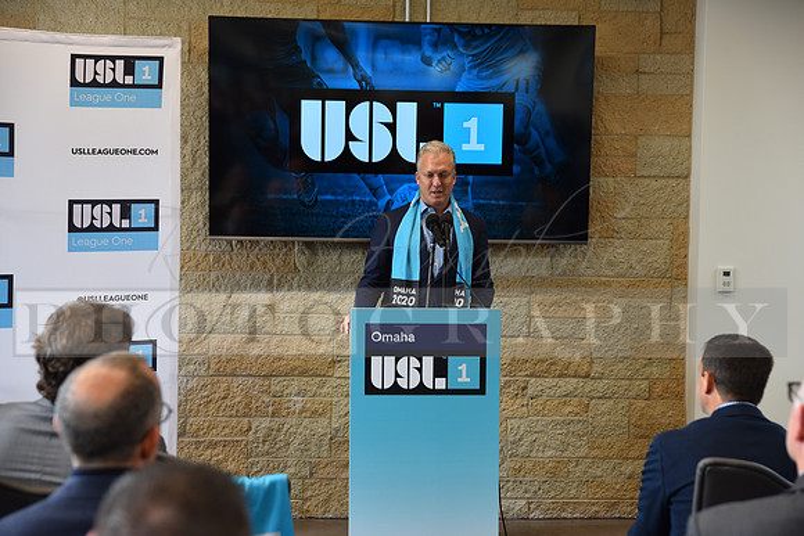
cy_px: 268
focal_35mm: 56
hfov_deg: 35.6
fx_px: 1251
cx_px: 402
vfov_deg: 24.2
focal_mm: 56
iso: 400
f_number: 3.2
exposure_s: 1/60
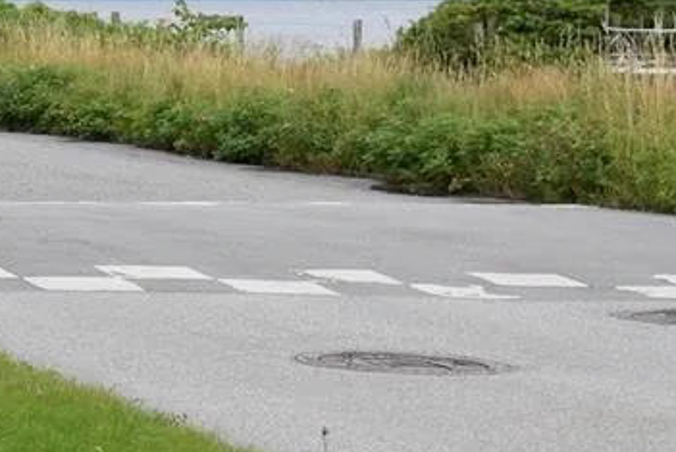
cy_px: -4
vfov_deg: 7.8
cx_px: -254
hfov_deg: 11.4
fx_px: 3290
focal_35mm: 175
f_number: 9
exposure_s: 1/320
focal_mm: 38
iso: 200
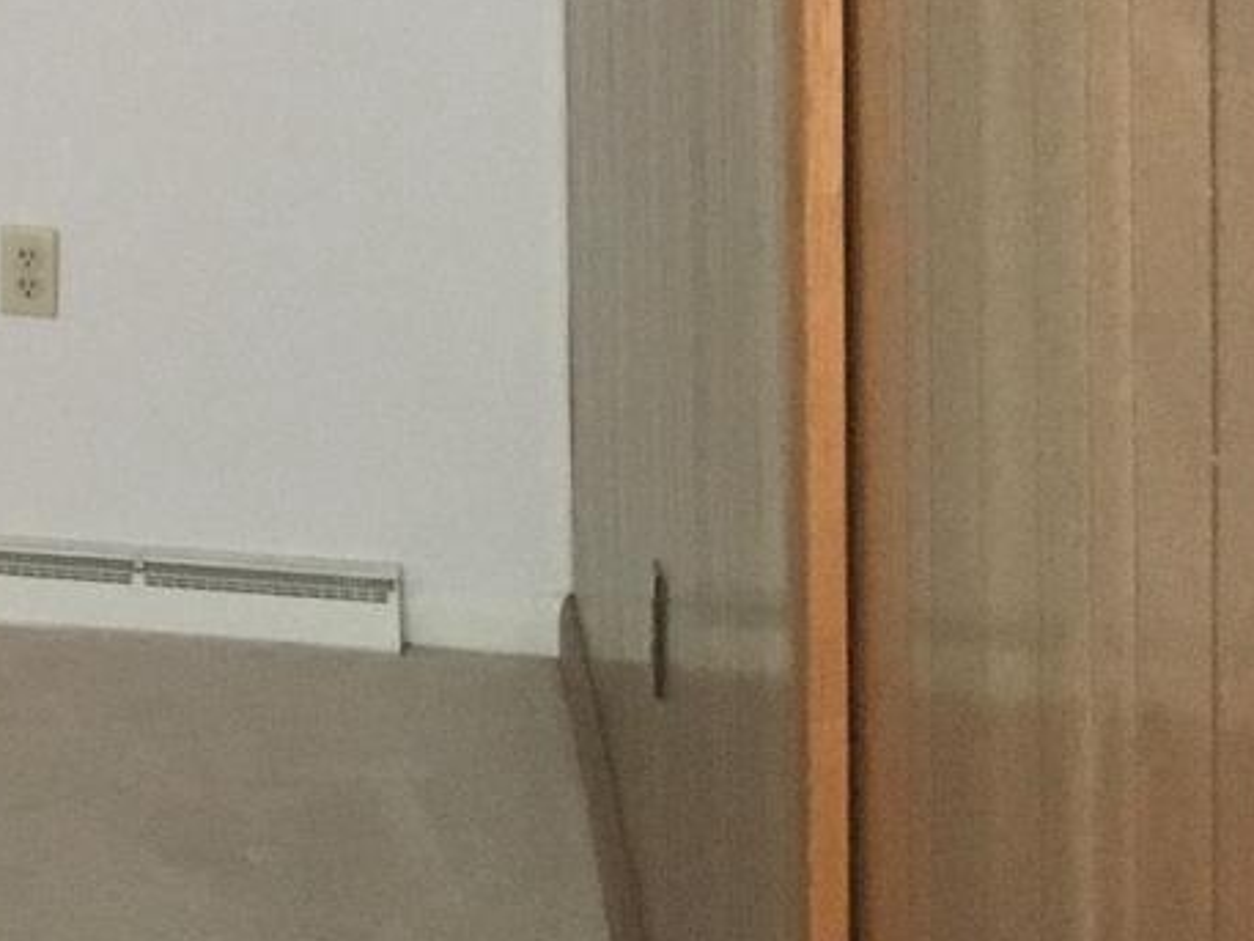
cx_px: -1484
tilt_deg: -2.3
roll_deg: +0.7
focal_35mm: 130
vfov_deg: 11.0
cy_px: -499
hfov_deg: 12.7
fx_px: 4711
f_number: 2.2
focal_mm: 4.15
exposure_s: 1/30
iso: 125
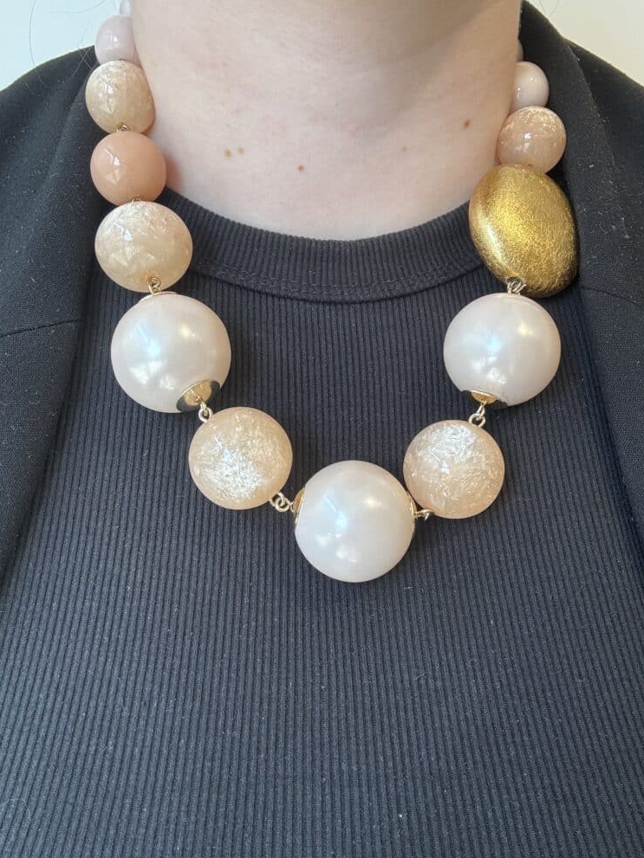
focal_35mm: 31
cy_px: 429
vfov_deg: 58.4
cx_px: 321
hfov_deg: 45.4
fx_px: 769
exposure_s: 1/121
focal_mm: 2.69
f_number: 1.9
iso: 50
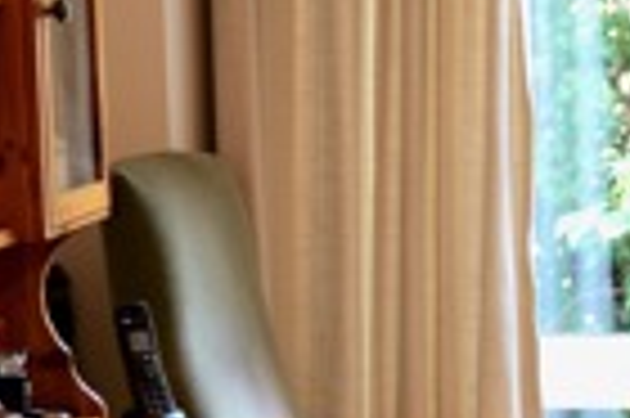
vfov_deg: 5.6
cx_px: 1282
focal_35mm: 242
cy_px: 521
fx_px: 4230
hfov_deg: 8.1
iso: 200
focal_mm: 44
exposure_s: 1/60
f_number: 2.8
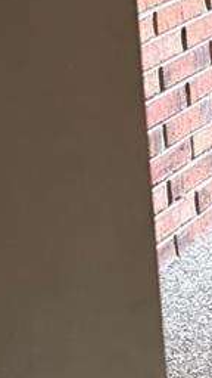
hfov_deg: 6.9
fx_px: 1529
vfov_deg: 13.5
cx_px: 693
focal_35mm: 153
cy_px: -132
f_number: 1.78
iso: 1600
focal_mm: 6.76
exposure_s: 1/22
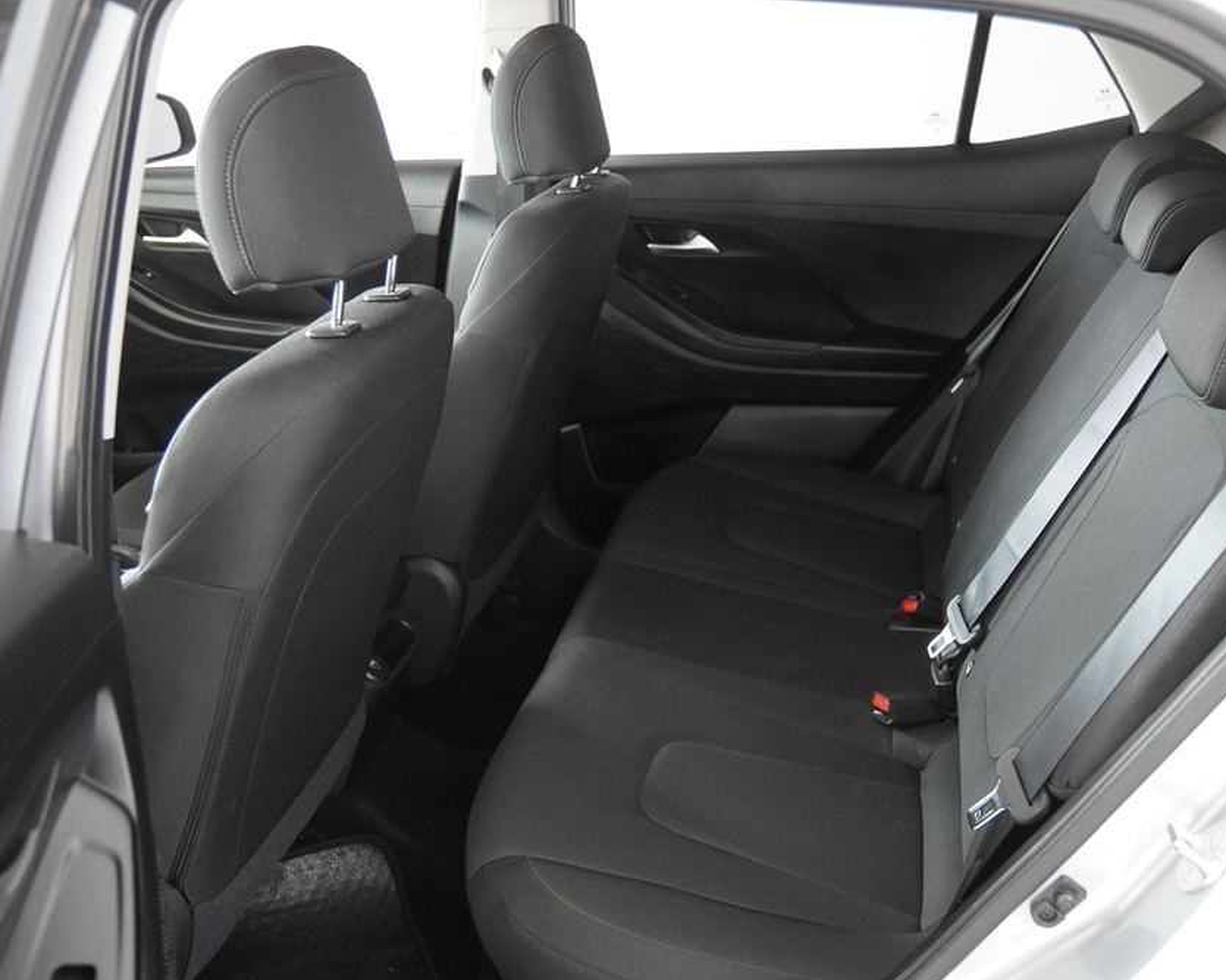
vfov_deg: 39.2
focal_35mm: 38
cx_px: 740
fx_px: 1379
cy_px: 500
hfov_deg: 47.6
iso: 2500
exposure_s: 1/160
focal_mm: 22
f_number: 2.8
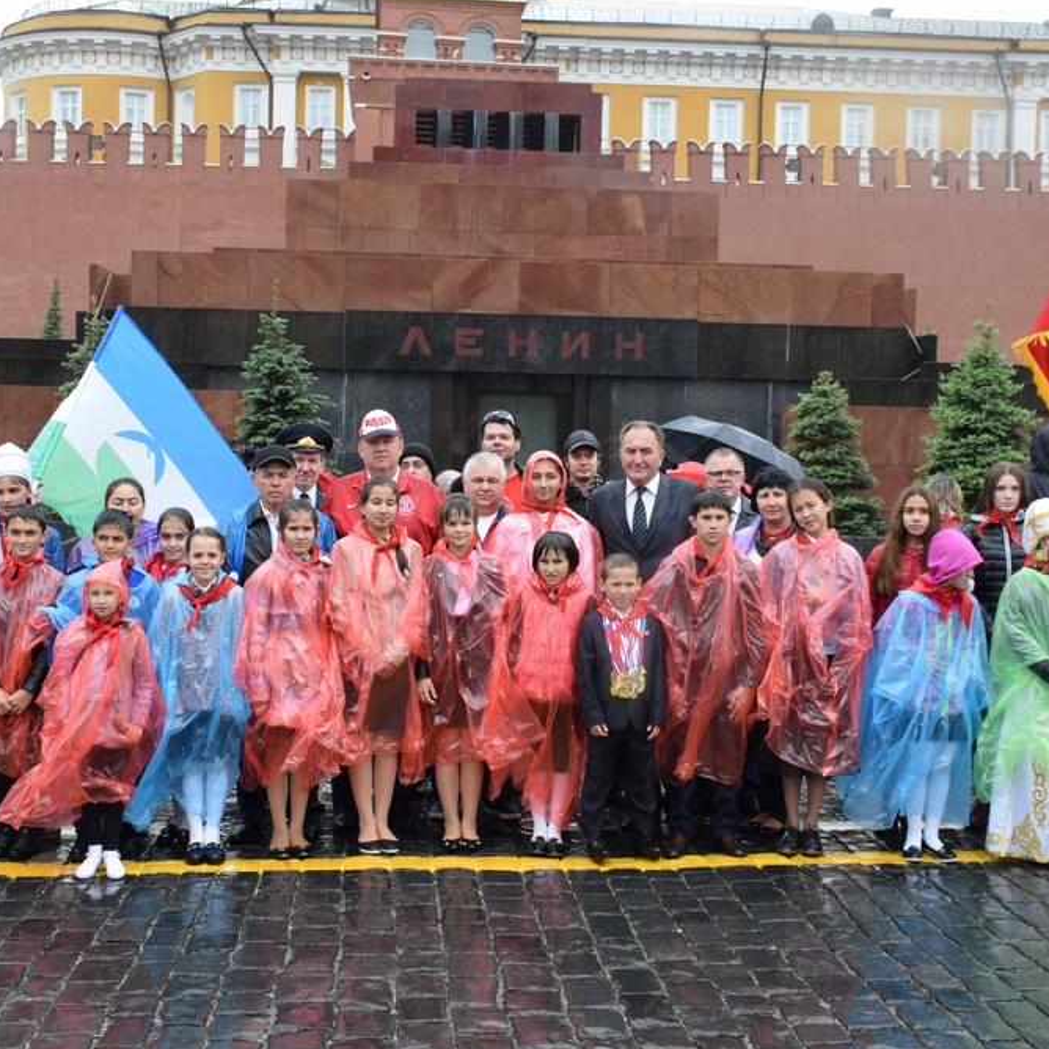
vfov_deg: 39.2
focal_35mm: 43
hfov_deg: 39.1
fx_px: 1474
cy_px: 521
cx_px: 471
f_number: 7.1
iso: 400
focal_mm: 22
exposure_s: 1/200
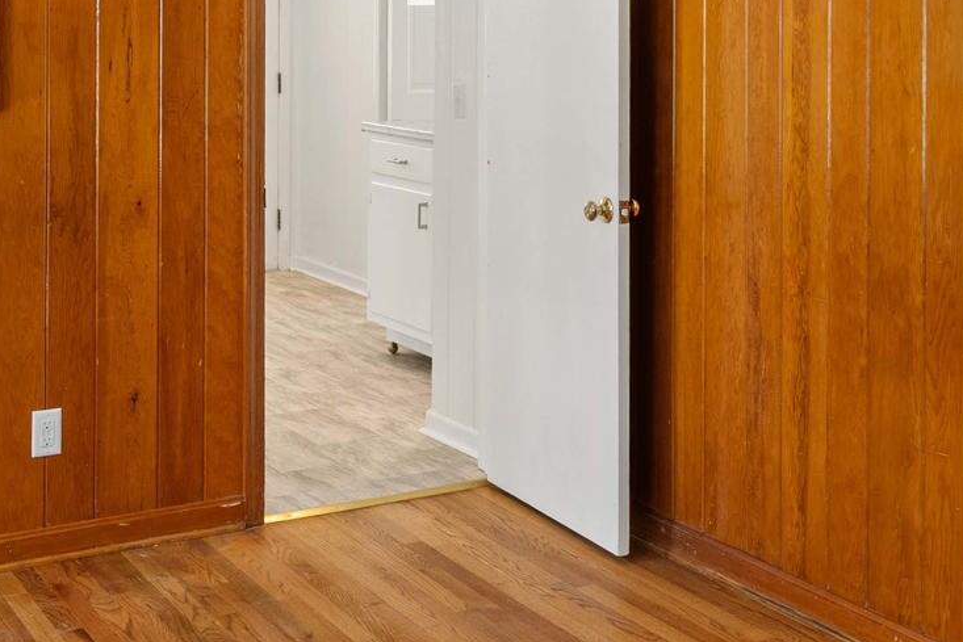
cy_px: 100
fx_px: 1552
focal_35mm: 58
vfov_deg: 23.0
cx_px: 543
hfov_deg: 34.4
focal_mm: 17
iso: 640
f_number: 8
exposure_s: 1/4
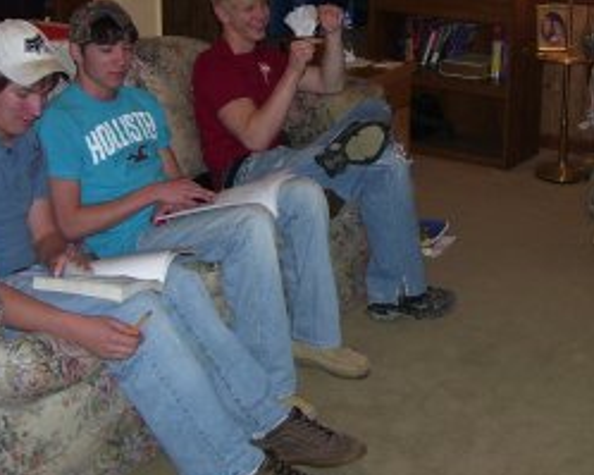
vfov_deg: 24.9
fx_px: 1054
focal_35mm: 60
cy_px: 93
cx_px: 446
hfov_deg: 30.9
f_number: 2.7
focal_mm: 5.6
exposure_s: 1/60
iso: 80
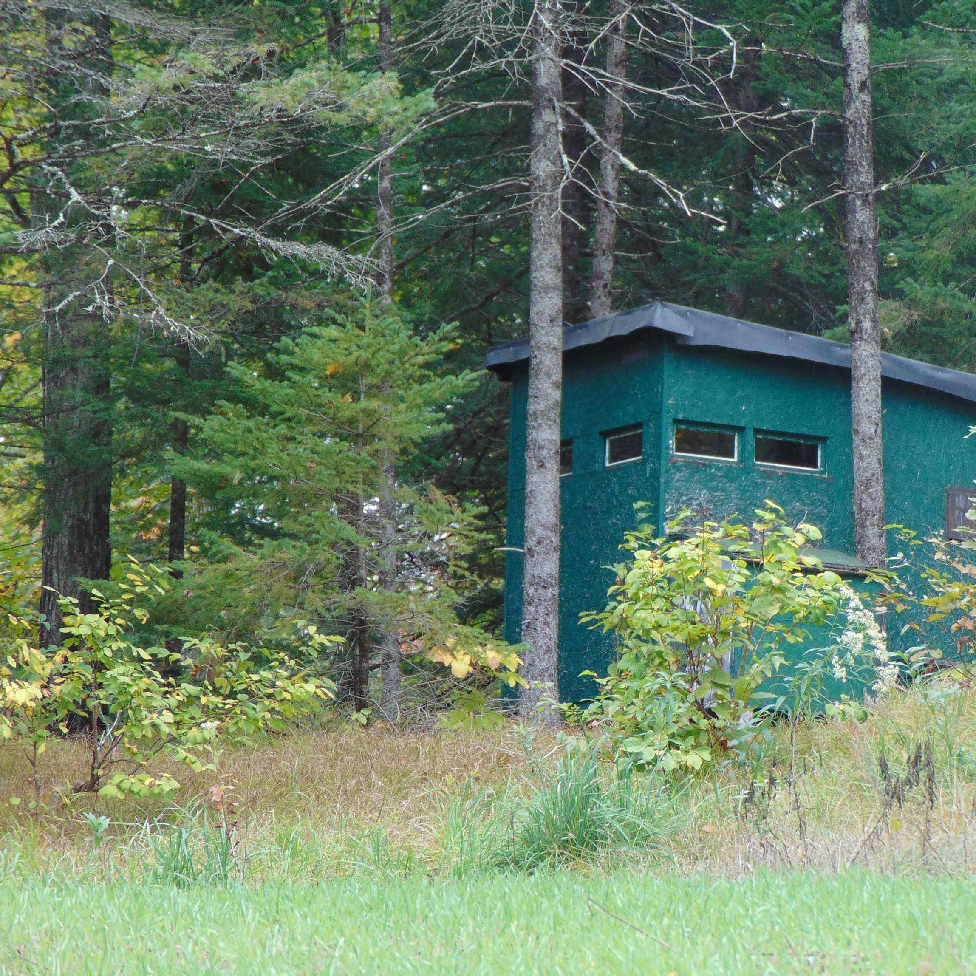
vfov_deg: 7.3
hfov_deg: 7.3
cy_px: 487
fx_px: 7656
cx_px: 645
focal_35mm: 240
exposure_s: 1/125
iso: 100
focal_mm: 36.4
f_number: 4.1
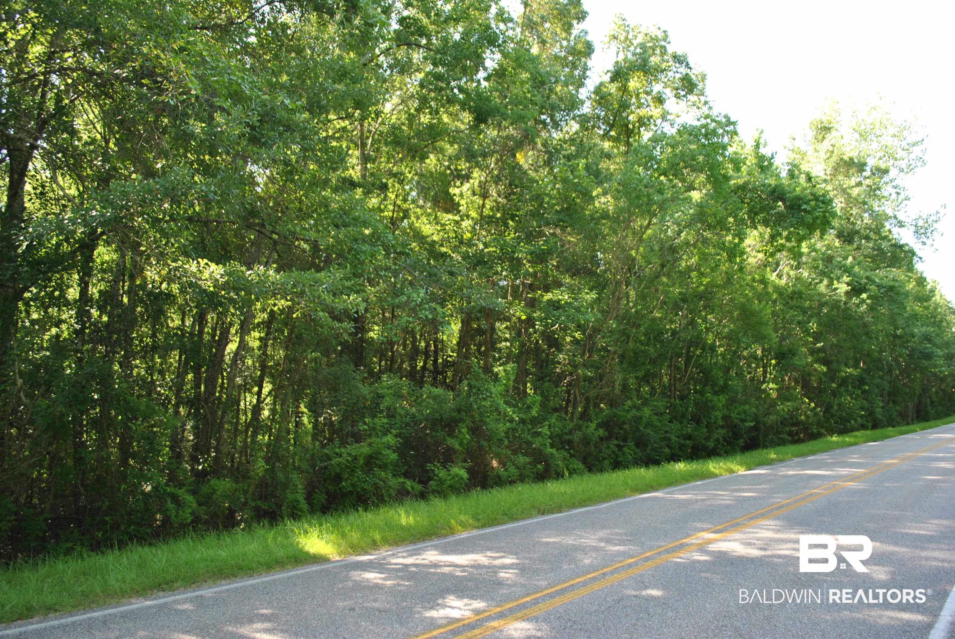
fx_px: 717
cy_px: 320
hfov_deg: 67.3
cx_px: 478
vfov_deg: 48.0
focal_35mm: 27
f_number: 3.5
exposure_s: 1/125
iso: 180
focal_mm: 18
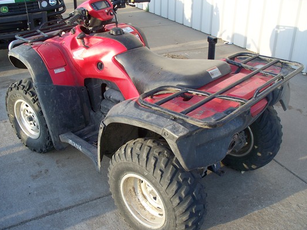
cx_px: 151
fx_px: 328
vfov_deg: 38.7
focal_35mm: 37
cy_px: 113
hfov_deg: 50.1
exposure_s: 1/125
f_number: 2.8
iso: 80
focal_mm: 7.54
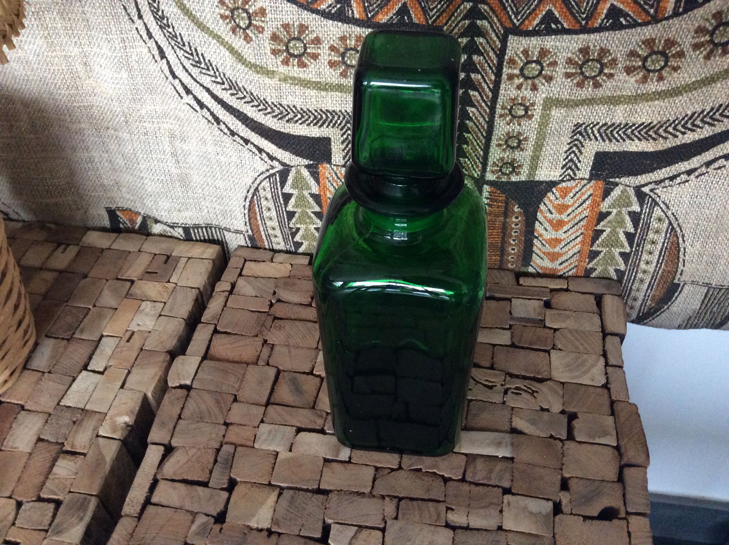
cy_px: 272
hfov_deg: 56.9
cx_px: 364
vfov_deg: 44.1
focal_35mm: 32
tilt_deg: -44.7
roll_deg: +3.2
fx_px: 673
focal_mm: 3.3
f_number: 2.4
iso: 200
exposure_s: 1/25
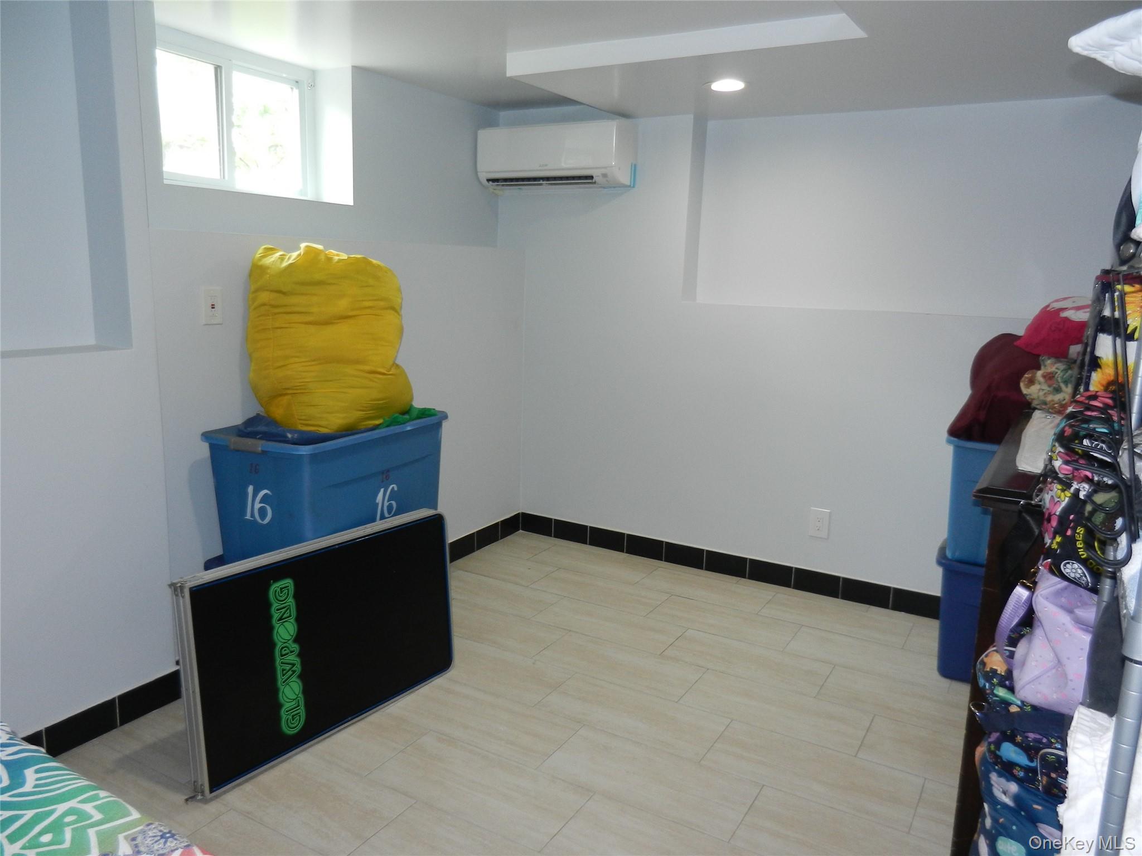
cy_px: 428
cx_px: 571
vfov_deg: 54.9
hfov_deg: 69.4
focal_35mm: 25
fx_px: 825
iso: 200
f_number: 3.5
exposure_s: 1/30
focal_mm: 4.5
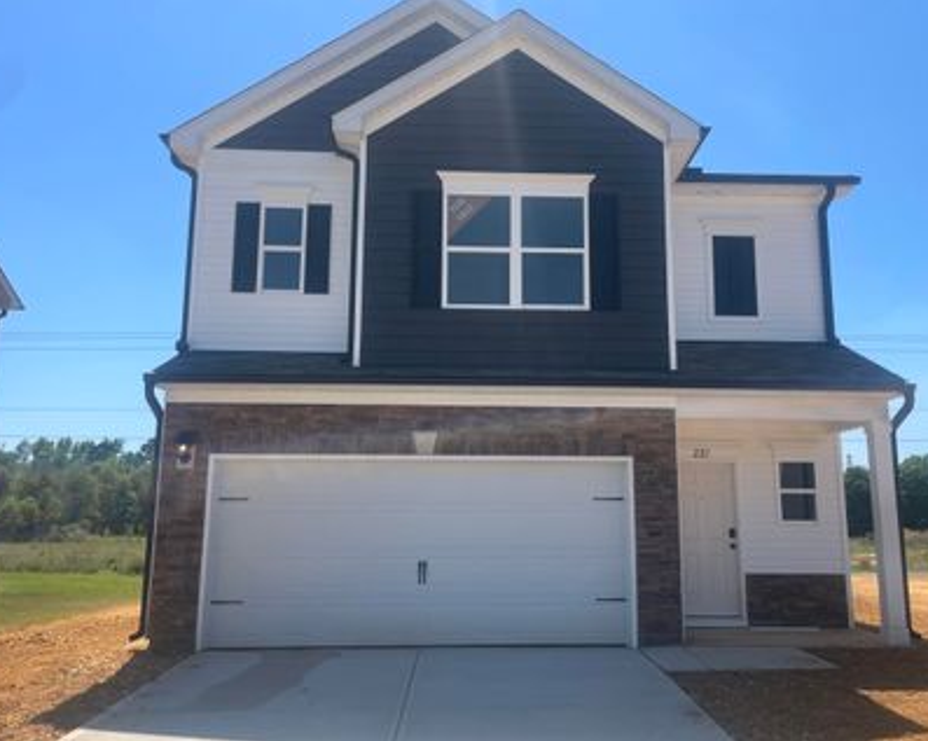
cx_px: 514
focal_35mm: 32
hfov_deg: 55.6
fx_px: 878
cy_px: 359
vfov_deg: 45.7
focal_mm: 4.2
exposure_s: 1/3861
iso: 32
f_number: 1.6
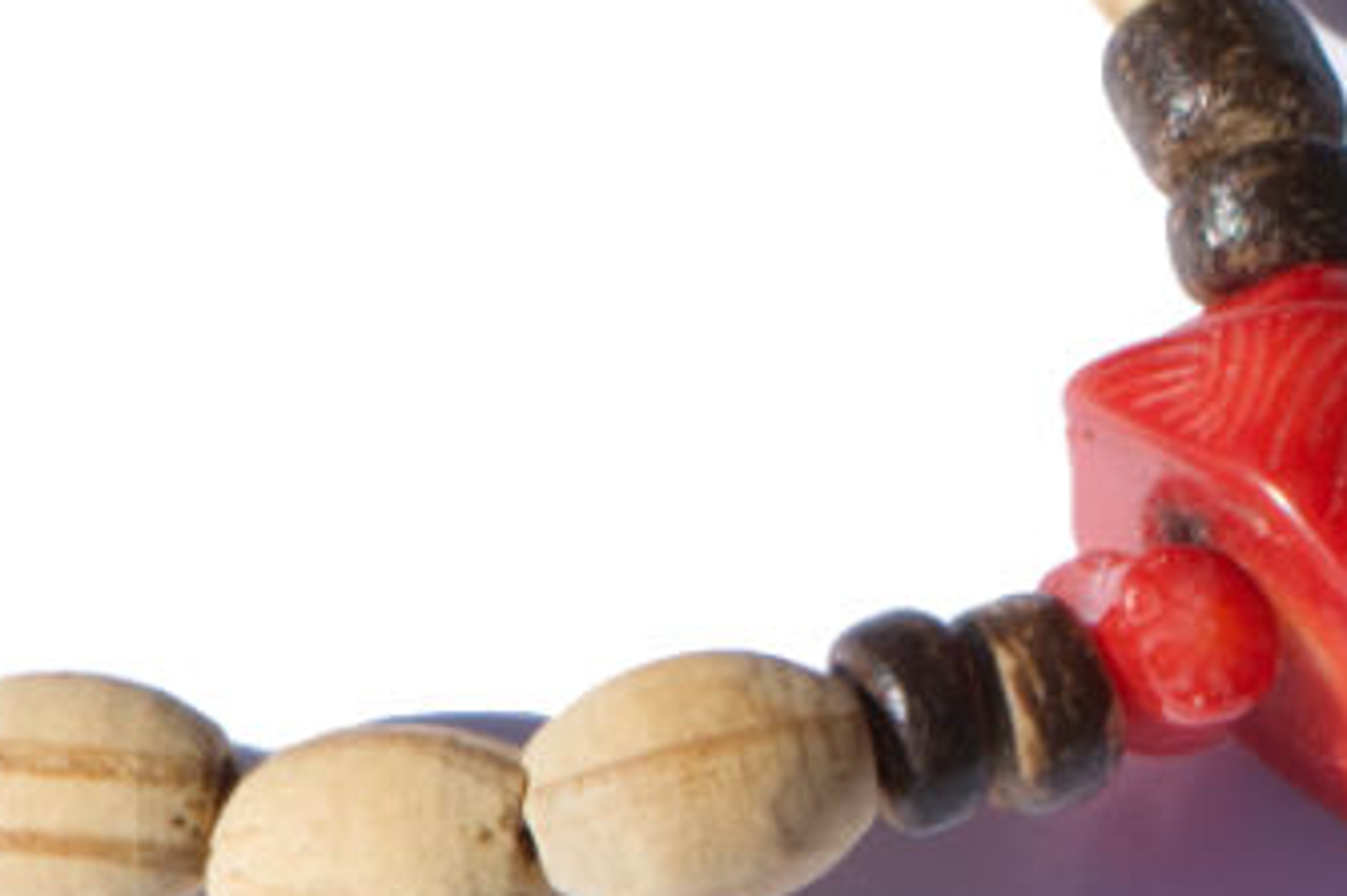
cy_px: -161
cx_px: 623
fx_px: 12802
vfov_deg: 4.0
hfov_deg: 6.0
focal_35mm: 342
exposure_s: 1/1000
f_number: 5.6
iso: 200
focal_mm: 85
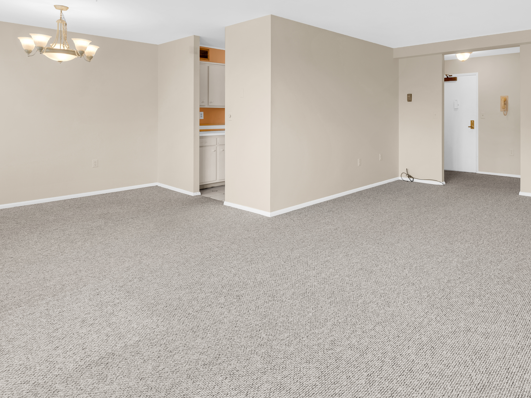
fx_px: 337
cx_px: 299
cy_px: 109
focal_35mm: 22
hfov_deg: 76.0
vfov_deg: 58.5
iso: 250
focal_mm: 14
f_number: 8
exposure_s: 1/125
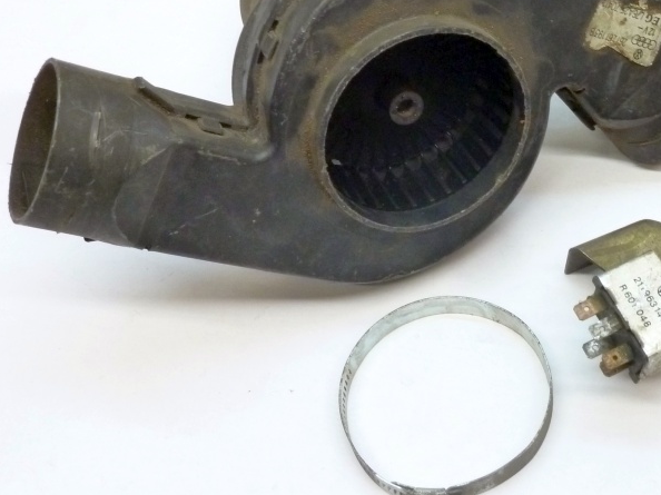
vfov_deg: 26.5
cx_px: 446
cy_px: 228
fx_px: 1050
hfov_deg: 34.6
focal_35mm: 55
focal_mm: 5.7
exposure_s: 1/13
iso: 400
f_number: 3.5
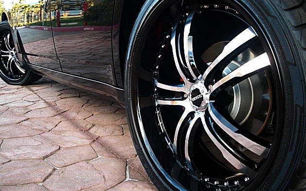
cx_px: 155
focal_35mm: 39
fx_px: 325
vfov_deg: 32.8
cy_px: 98
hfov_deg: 50.4
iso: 400
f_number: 2.8
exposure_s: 1/125
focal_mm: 6.3
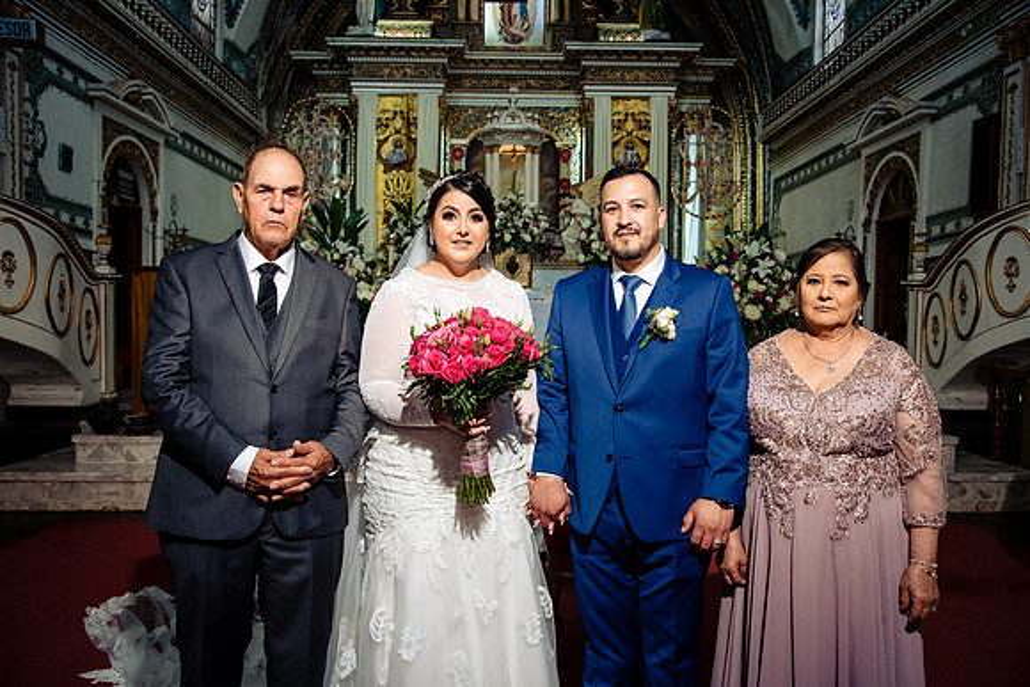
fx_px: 887
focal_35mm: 31
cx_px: 515
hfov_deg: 60.3
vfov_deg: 42.3
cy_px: 344
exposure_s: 1/125
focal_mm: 31
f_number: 6.3
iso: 2000
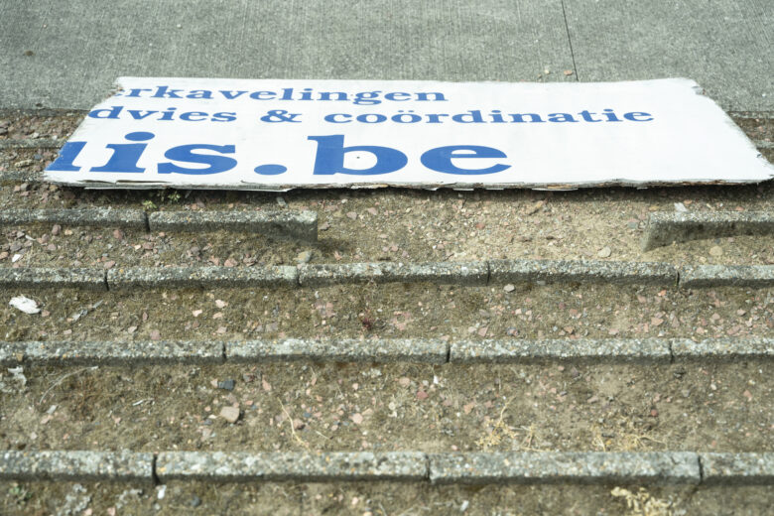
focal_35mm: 49
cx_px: 387
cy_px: 258
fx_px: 1053
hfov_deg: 40.3
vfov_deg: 27.5
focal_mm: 49
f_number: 3.5
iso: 400
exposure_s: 1/3200
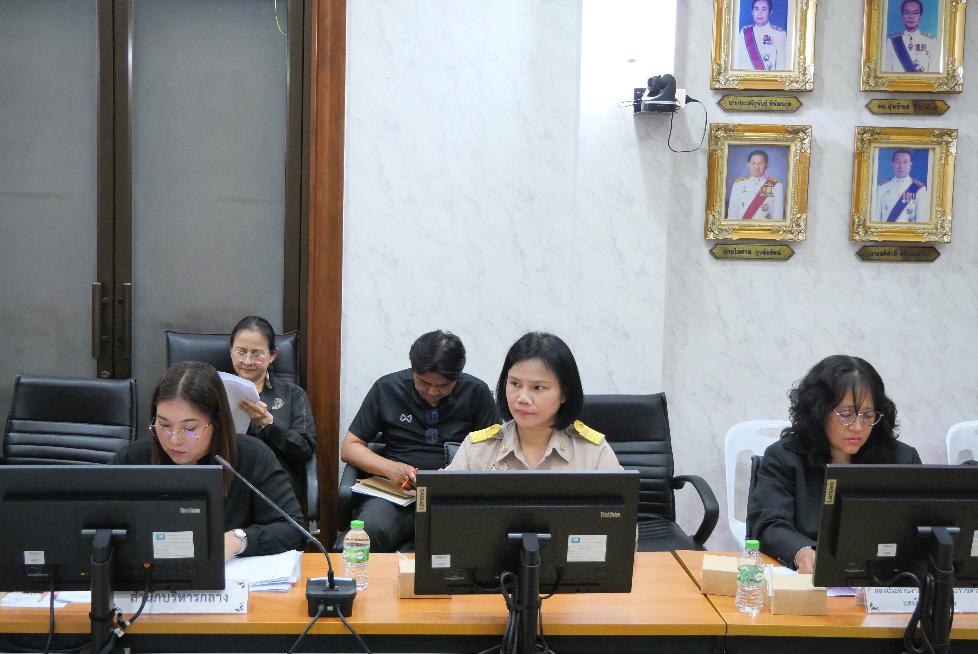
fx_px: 1223
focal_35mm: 45
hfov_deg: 43.6
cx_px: 489
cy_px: 327
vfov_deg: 29.9
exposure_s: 1/50
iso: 3200
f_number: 4.2
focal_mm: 22
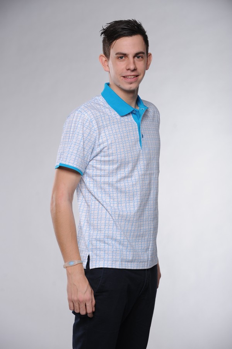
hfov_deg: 13.4
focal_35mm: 102
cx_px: 116
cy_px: 174
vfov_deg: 20.0
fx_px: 987
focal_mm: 102
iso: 200
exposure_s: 1/200
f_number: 5.6
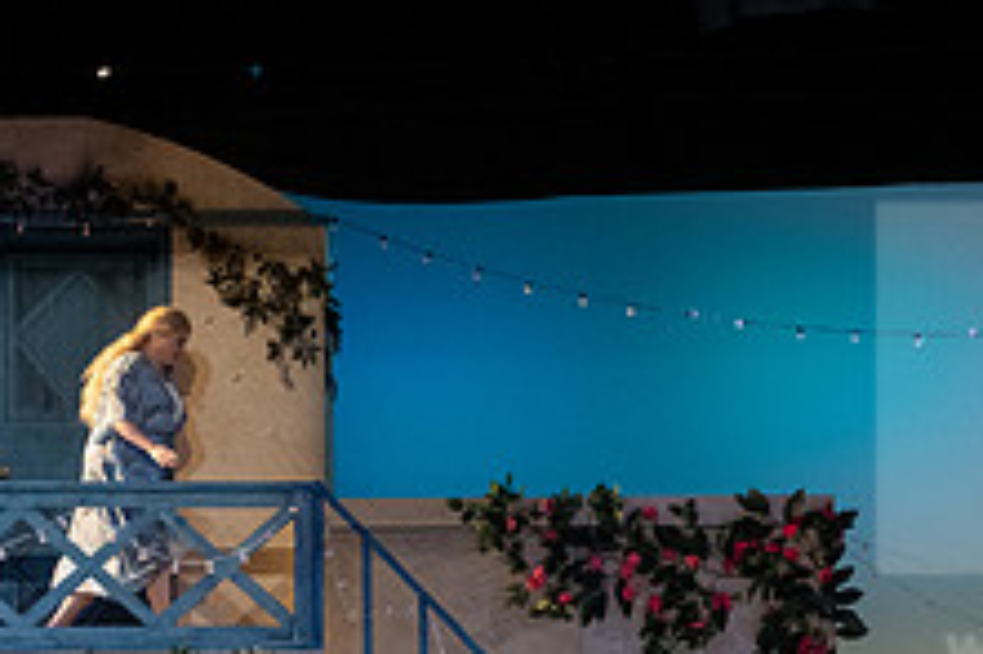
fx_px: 4011
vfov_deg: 9.2
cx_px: 743
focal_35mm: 147
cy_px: 741
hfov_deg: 13.9
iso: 3200
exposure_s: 1/320
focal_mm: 56
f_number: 3.5
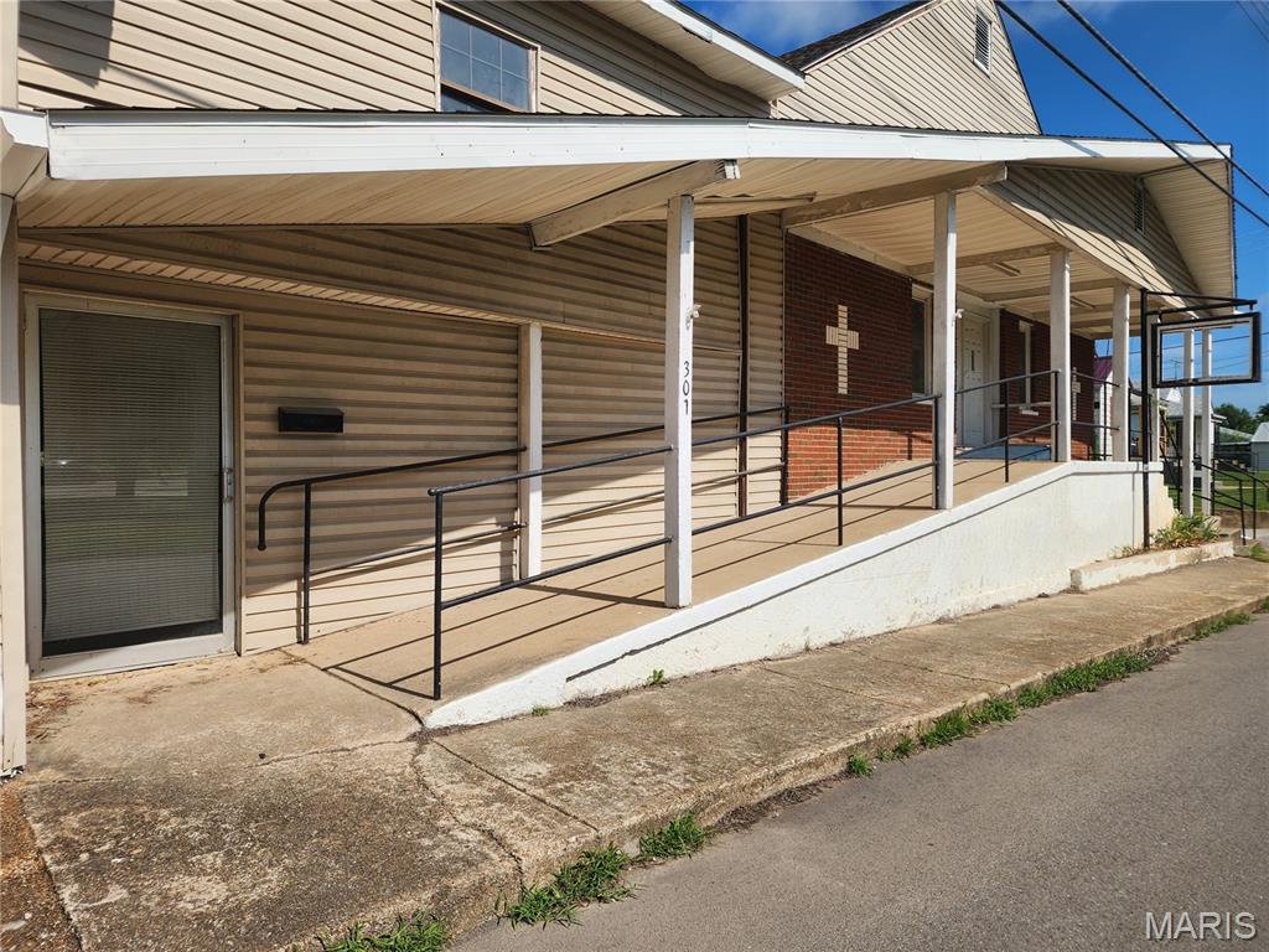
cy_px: 476
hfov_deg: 73.9
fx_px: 843
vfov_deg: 58.9
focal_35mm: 23
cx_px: 634
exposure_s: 1/1628
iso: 12
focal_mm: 6.4
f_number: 1.8
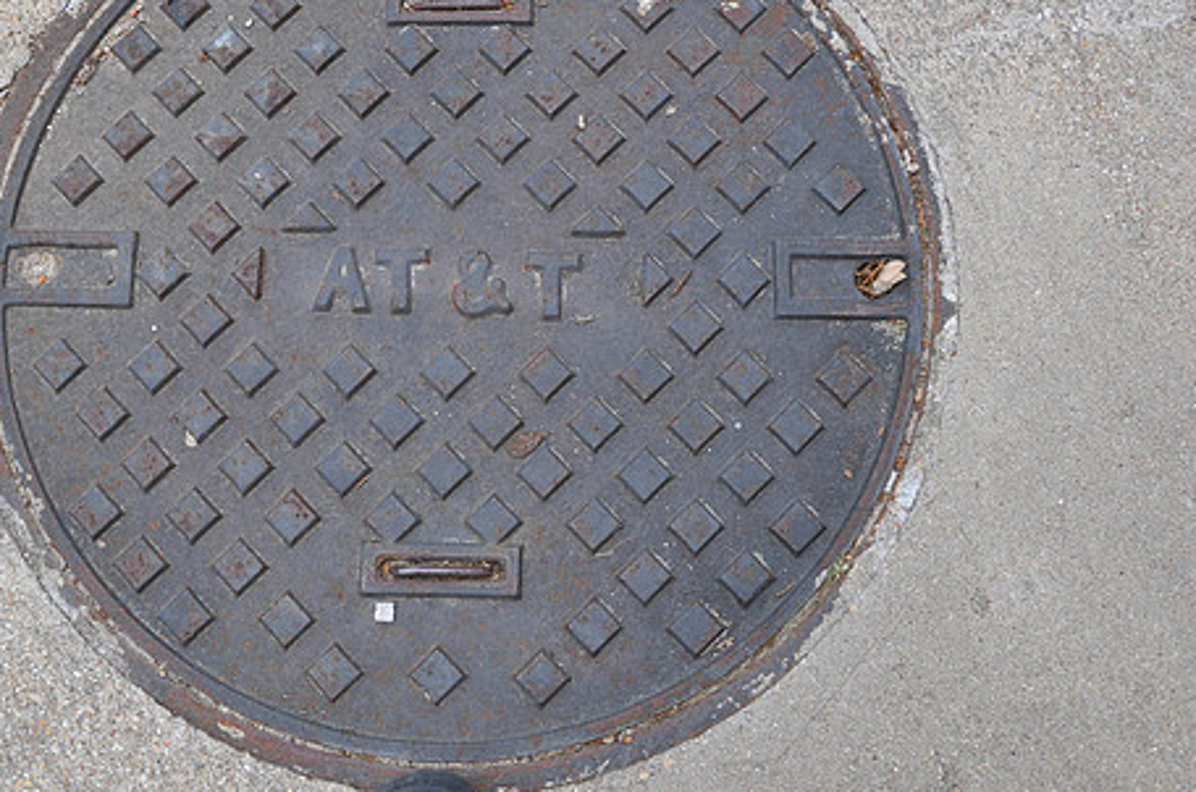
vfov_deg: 31.7
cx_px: 501
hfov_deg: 46.3
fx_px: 1392
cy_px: 311
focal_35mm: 42
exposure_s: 1/125
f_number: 5.6
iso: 200
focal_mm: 22
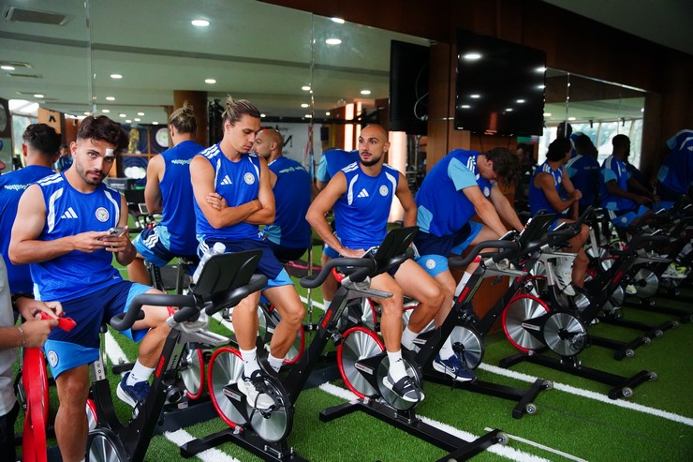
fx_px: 579
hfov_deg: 61.8
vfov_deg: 43.5
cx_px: 346
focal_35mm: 30
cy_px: 231
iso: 10000
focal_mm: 30.1
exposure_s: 1/2000
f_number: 2.8
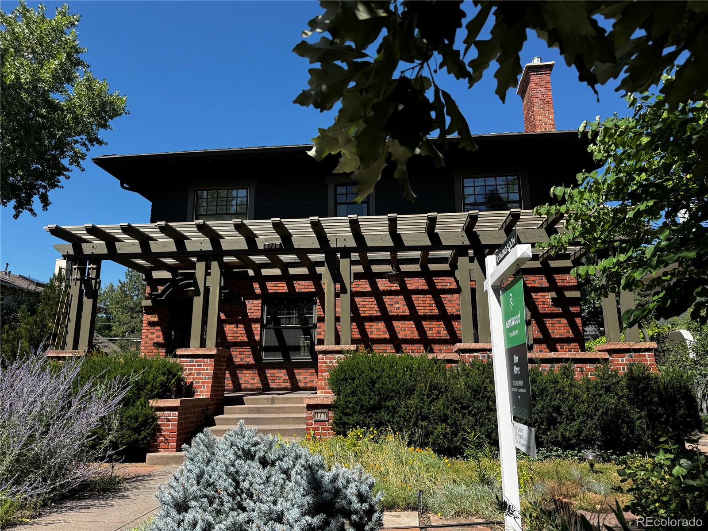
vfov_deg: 56.8
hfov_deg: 71.6
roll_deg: +0.6
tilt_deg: +11.9
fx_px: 491
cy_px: 266
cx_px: 354
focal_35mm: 24
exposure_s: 1/2174
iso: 80
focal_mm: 6.76
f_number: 1.78
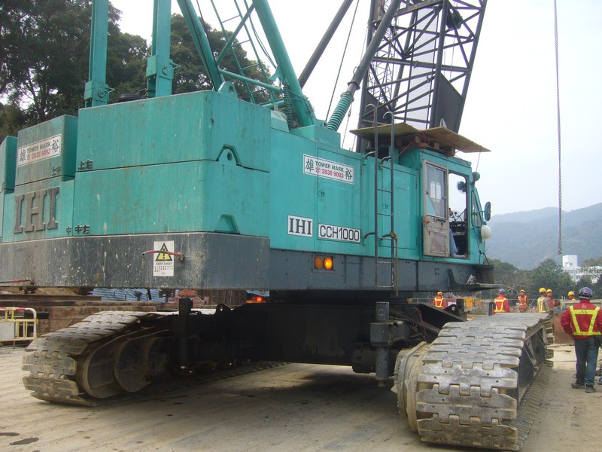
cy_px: 226
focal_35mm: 35
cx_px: 301
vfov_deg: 40.7
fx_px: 609
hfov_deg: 52.6
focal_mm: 5.8
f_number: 5.6
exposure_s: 1/320
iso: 100
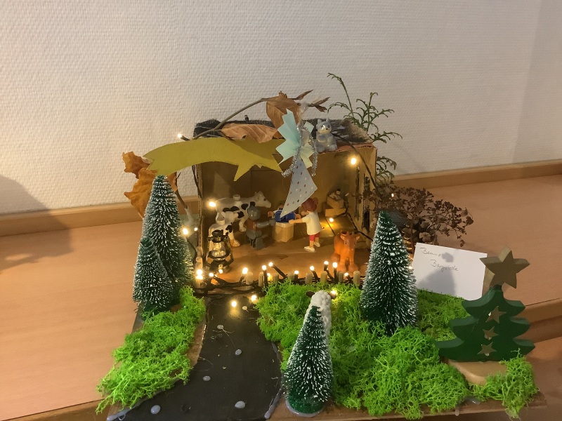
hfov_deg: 58.4
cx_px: 281
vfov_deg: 45.4
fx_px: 503
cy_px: 210
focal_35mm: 31
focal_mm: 3.3
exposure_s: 1/25
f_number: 2.4
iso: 320
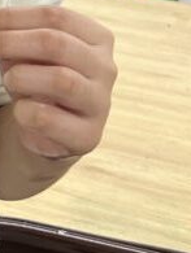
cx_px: -233
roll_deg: -1.1
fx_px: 975
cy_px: -108
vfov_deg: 14.0
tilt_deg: -10.7
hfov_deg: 10.1
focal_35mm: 133
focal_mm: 5.7
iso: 32
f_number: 1.5
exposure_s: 1/115
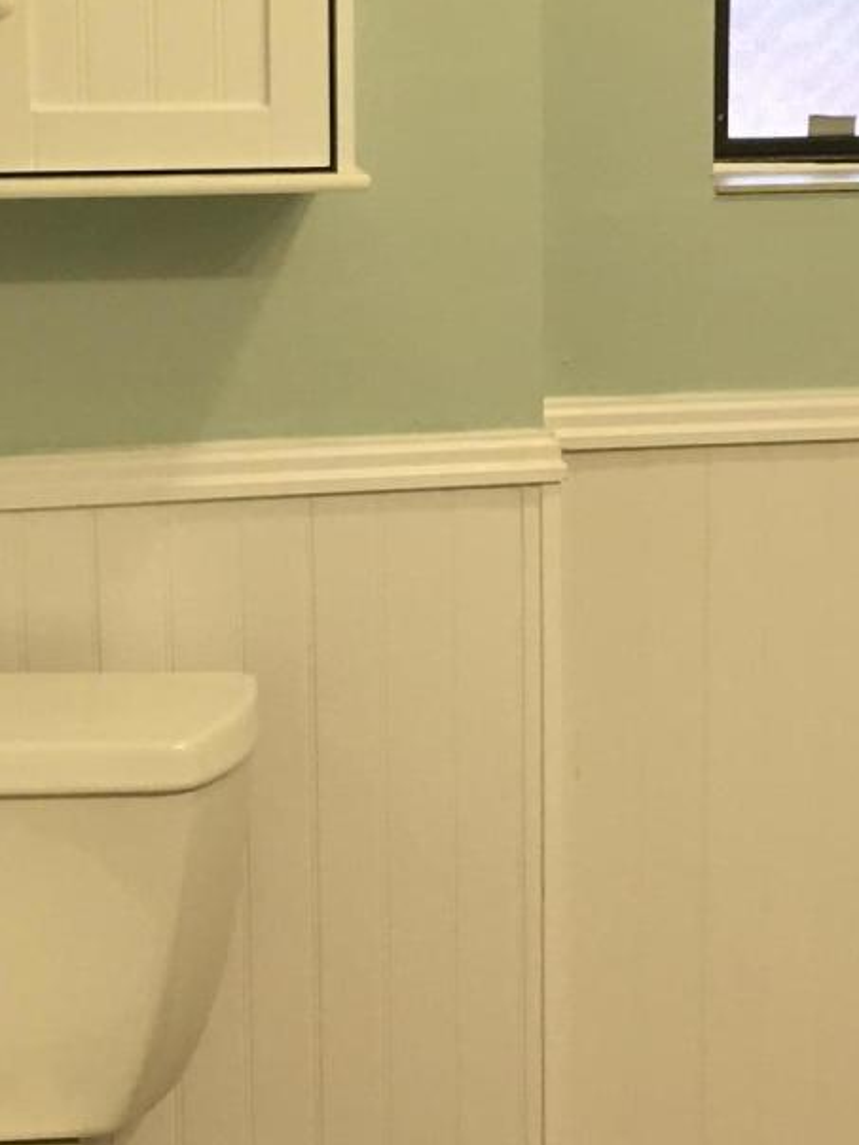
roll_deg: -0.9
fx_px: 3176
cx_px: 588
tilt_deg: -11.1
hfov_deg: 15.4
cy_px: 402
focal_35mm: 96
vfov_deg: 20.4
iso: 80
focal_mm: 4.15
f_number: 2.2
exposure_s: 1/30
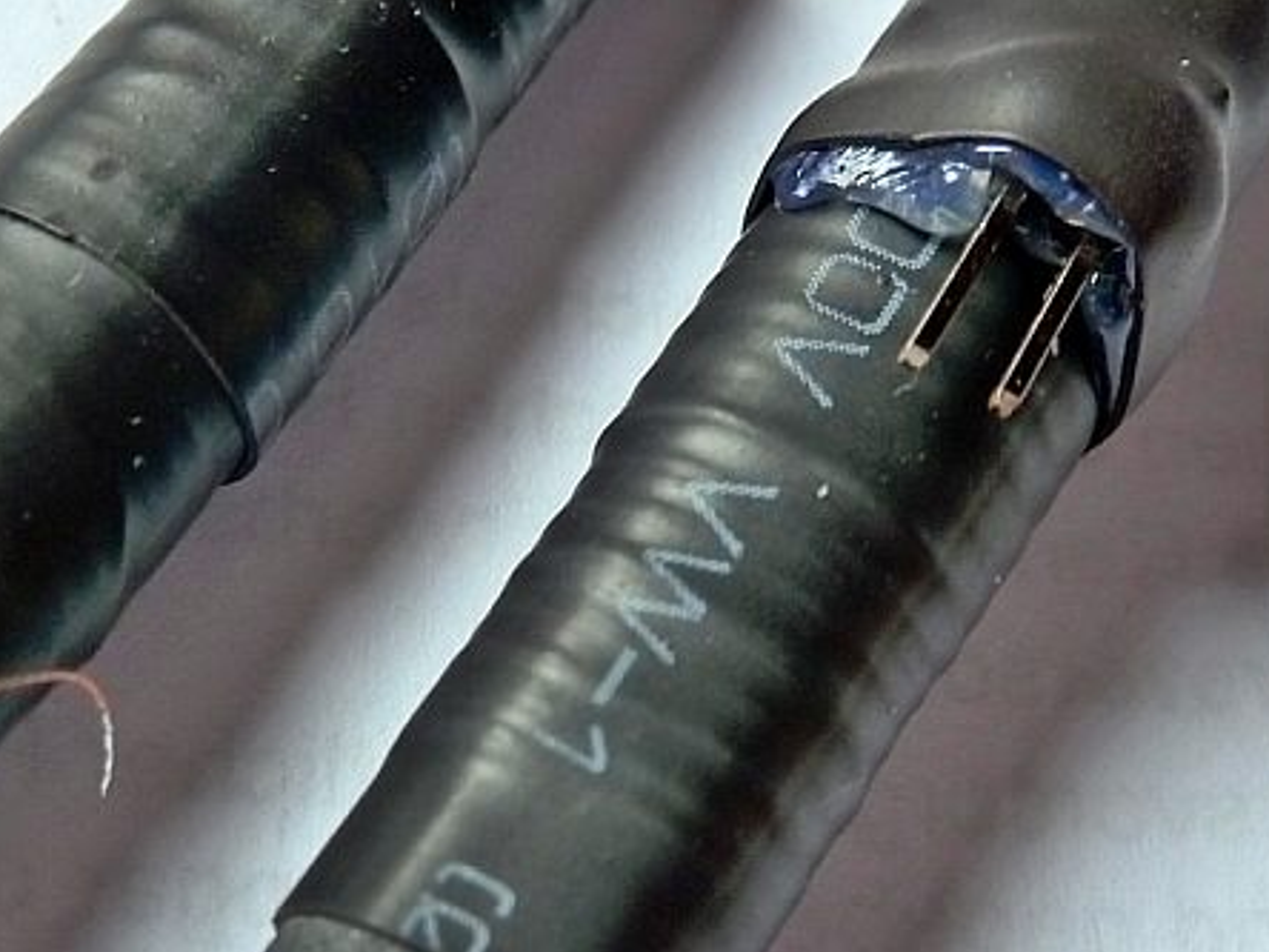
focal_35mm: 63
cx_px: 440
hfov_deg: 30.5
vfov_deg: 23.3
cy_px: 437
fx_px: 2310
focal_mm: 5.7
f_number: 3.5
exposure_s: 1/6
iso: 400
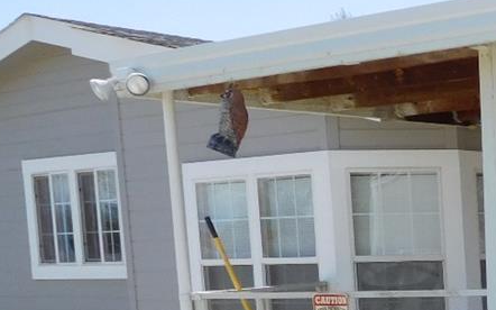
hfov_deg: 20.0
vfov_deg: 13.8
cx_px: 734
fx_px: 1216
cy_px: 437
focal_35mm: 90
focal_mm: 4.5
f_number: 3.4
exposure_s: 1/1250
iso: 125
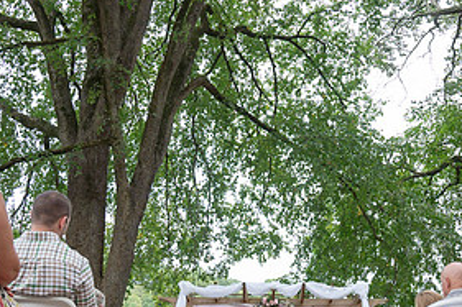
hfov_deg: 38.0
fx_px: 667
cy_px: 191
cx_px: 284
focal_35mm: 52
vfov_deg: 25.9
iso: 250
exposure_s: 1/200
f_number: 4
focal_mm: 24
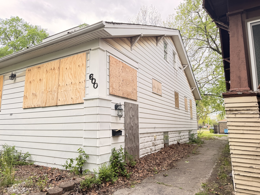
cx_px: 130
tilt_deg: +8.2
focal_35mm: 24
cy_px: 98
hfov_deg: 71.6
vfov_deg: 56.8
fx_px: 180
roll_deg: +0.4
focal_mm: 6.76
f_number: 1.78
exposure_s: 1/765
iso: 100
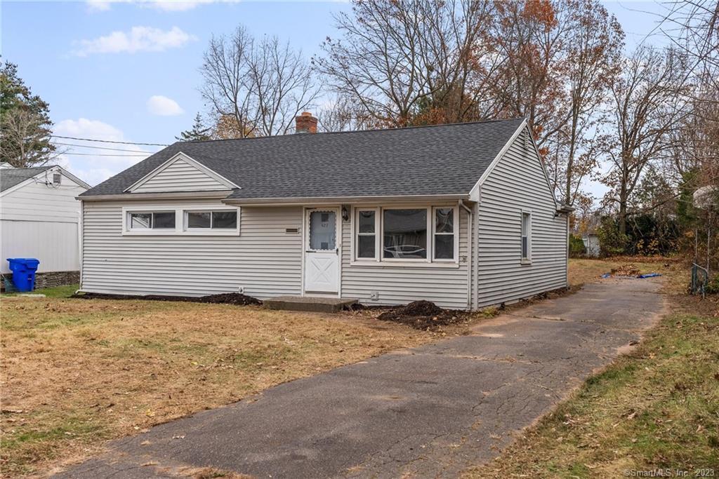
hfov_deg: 54.4
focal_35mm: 35
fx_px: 699
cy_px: 240
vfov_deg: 37.9
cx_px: 360
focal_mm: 35
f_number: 5.6
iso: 100
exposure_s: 1/100
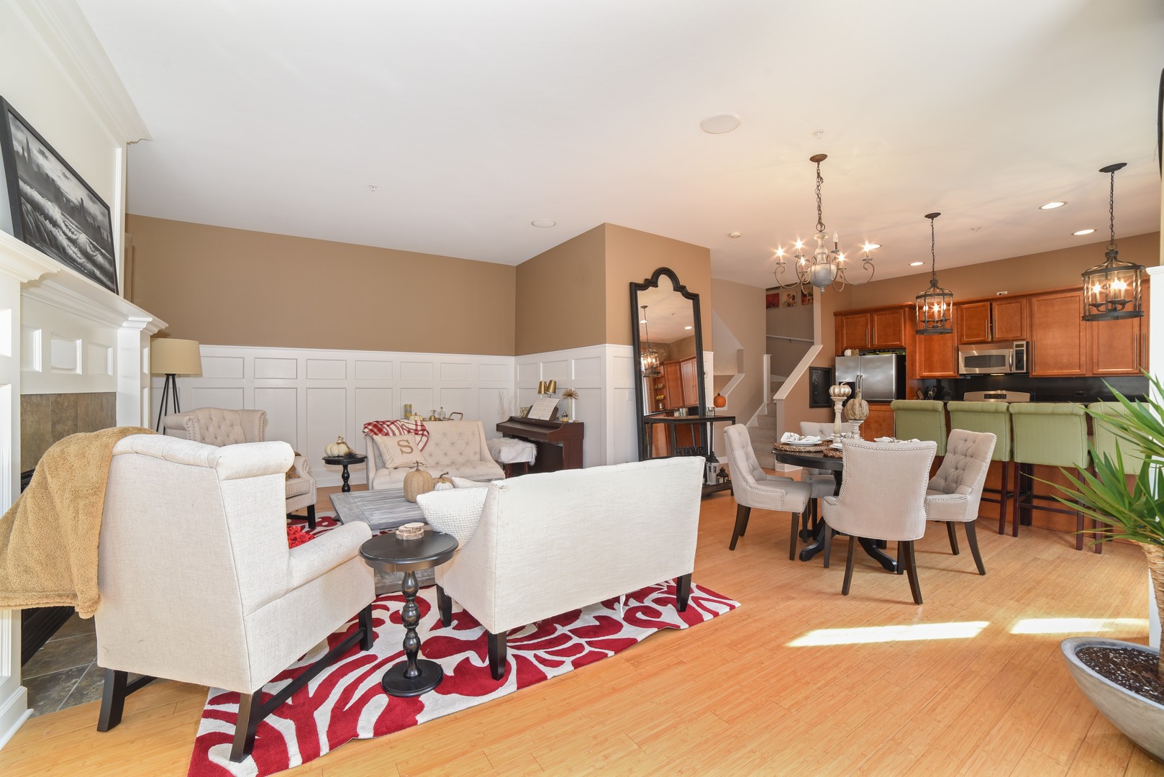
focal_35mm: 14
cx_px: 582
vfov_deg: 81.3
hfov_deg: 104.2
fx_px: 453
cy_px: 388
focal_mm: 14
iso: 200
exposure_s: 1/8
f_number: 8
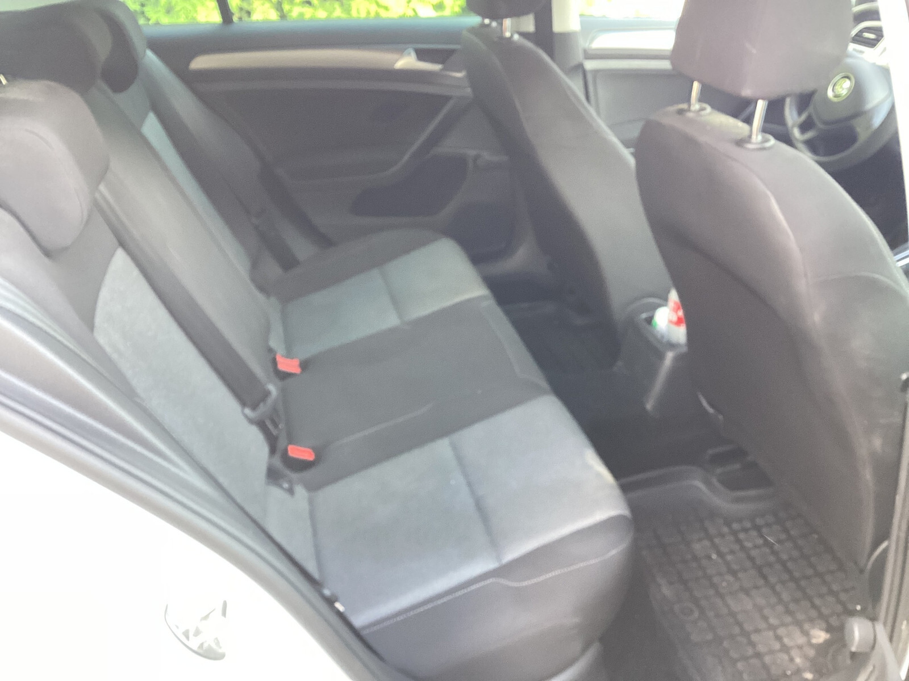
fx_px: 814
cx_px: 454
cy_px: 340
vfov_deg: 45.4
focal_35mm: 31
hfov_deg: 58.4
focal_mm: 3.3
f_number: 2.4
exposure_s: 1/60
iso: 125
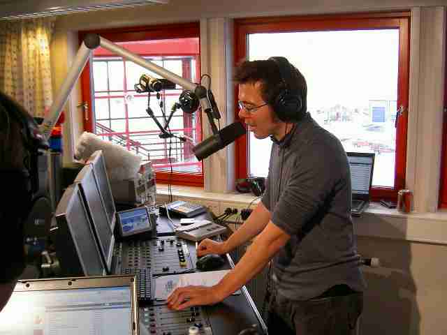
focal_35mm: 39
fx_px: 504
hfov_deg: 47.9
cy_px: 168
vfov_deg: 36.8
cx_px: 224
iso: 100
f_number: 2.8
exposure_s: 1/59.5
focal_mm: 8
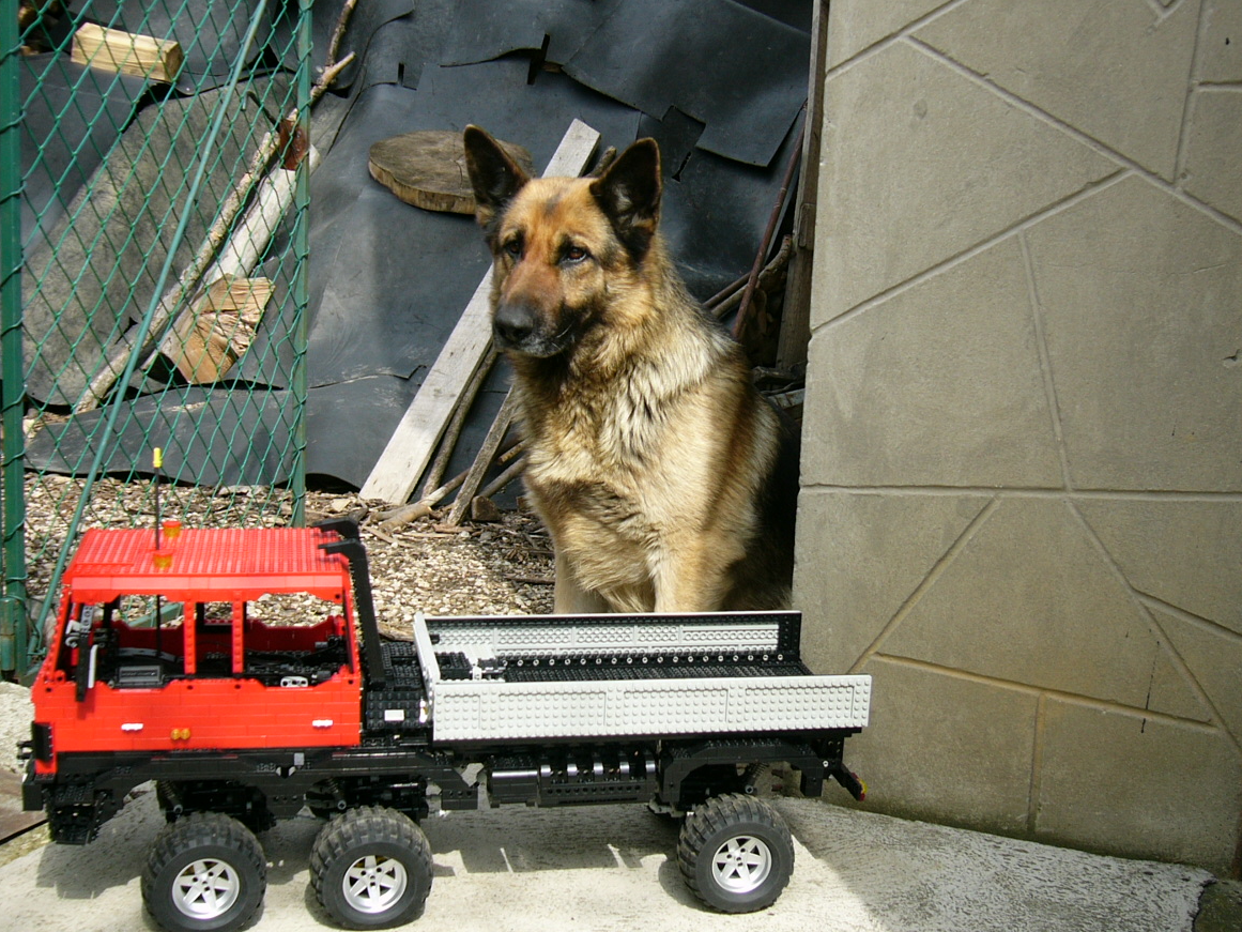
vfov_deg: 33.6
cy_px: 487
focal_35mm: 43
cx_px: 627
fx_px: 1543
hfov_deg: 43.8
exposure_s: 1/400
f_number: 2.9
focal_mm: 6.5
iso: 50
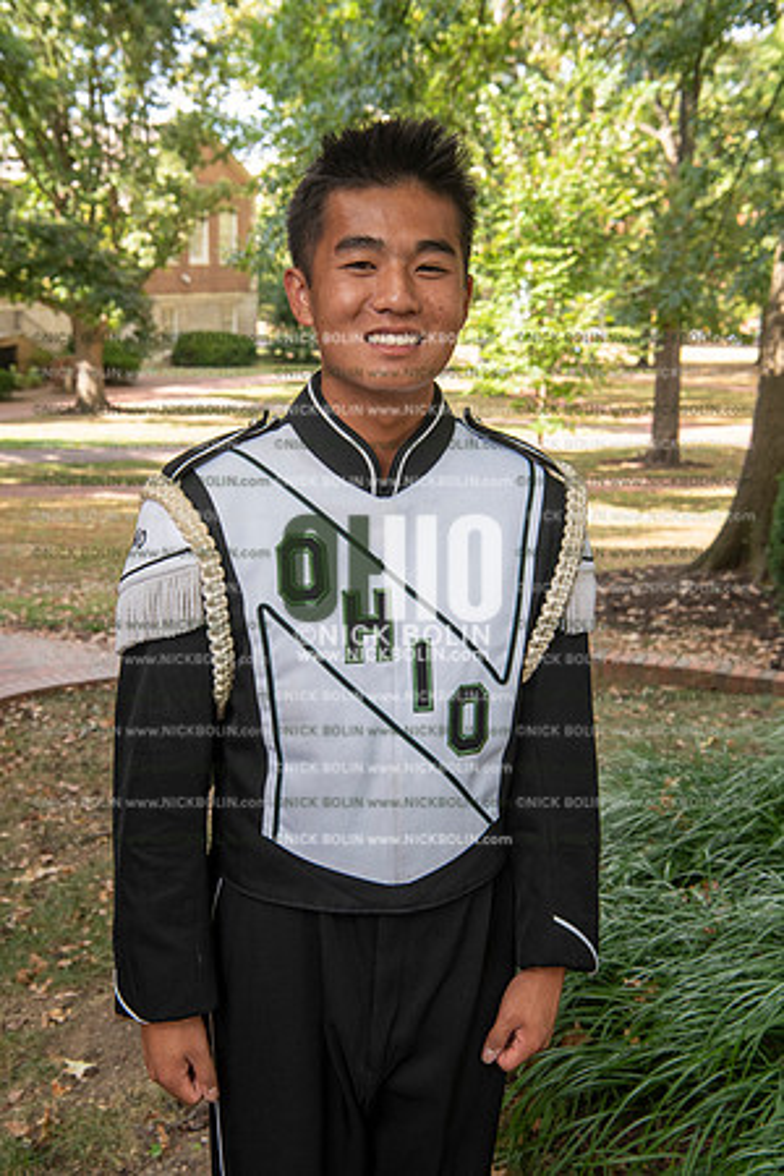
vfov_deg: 42.7
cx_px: 392
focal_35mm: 46
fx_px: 1503
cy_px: 588
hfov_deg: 29.2
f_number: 8
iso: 500
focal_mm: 46
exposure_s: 1/100
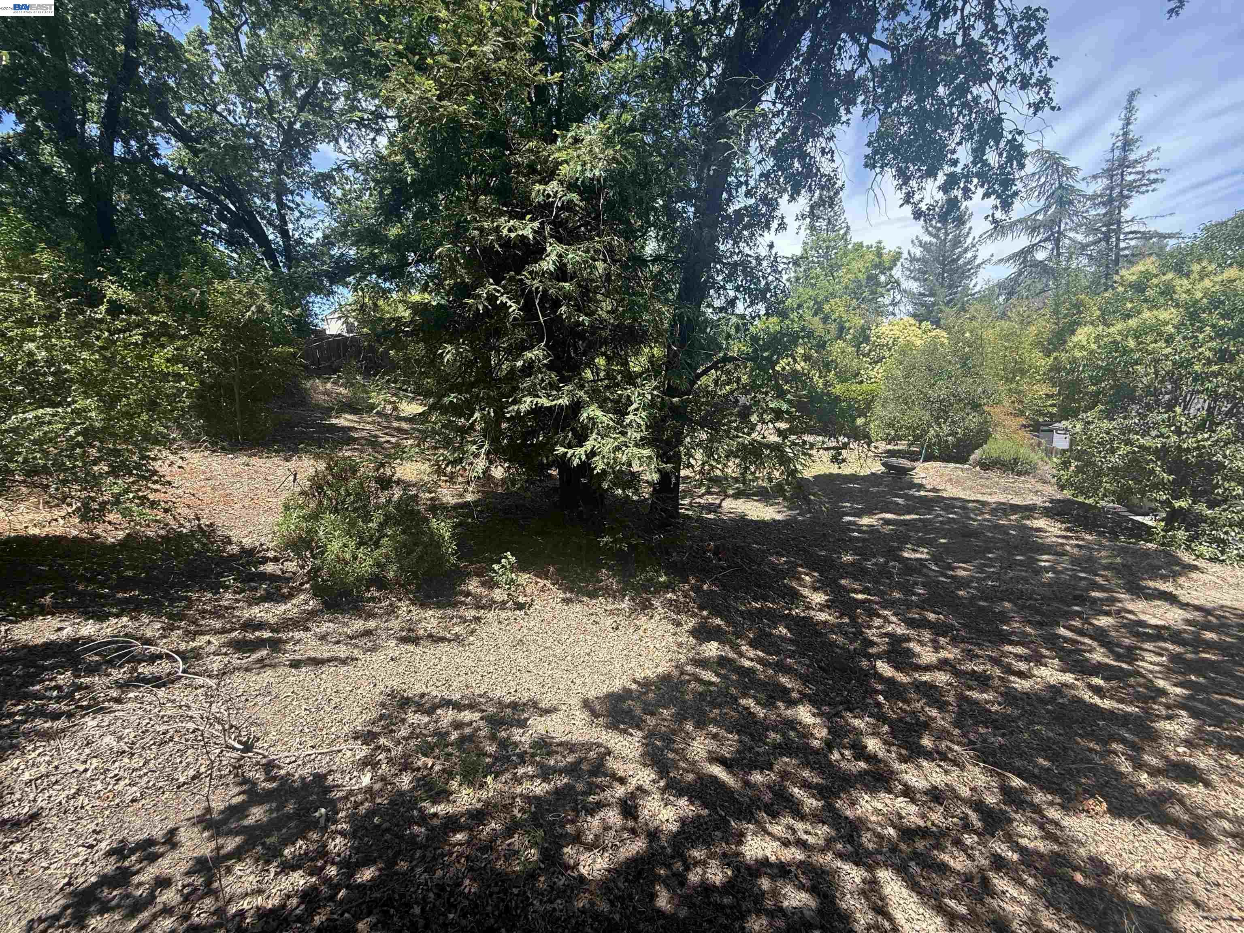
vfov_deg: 85.7
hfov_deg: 102.1
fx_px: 503
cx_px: 622
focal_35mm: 14
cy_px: 466
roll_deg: +3.2
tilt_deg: -9.3
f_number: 2.2
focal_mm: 2.22
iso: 50
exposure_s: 1/365
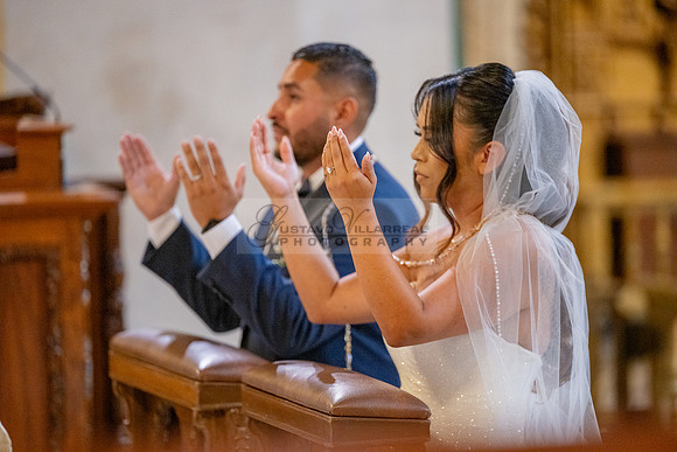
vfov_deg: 6.9
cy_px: 226
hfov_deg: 10.3
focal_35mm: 200
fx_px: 3762
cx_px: 338
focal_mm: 200
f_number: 2.8
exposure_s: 1/200
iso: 2000
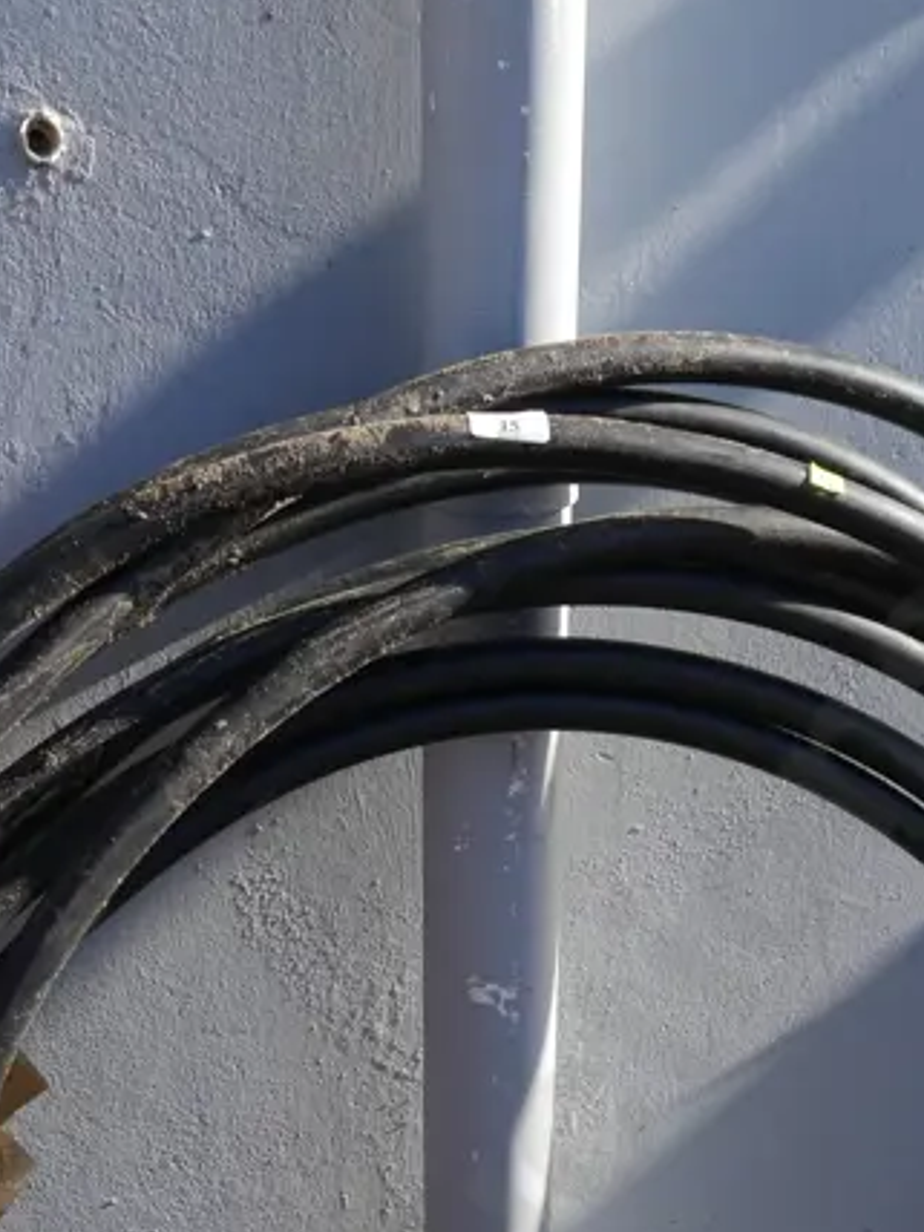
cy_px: 1226
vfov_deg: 27.4
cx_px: 511
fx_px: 2385
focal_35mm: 67
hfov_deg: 21.9
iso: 200
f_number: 5.6
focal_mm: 14
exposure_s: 1/320
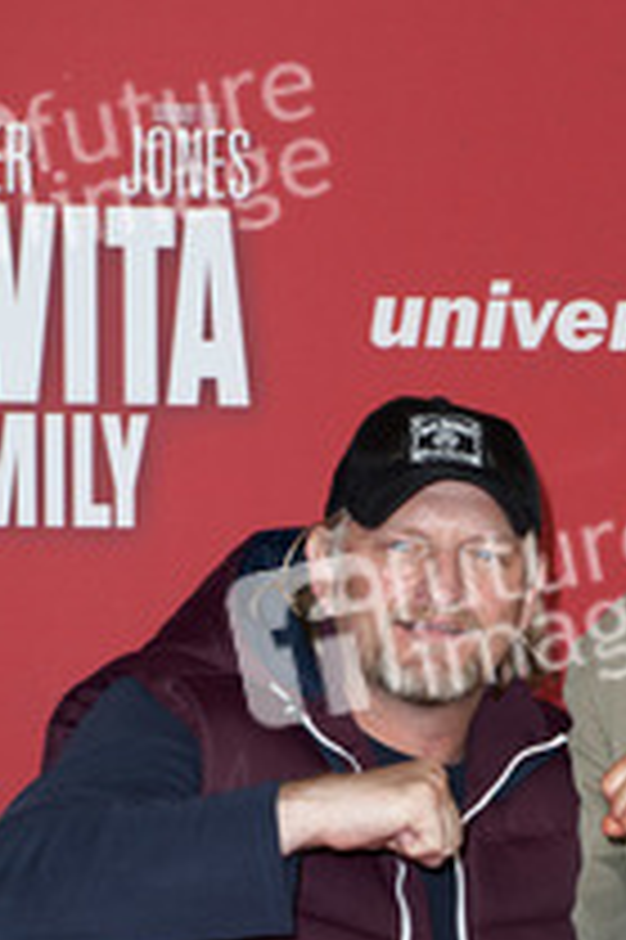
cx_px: 592
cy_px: 846
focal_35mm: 134
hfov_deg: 10.2
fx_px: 3501
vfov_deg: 15.1
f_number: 5.6
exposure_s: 1/250
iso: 800
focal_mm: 70
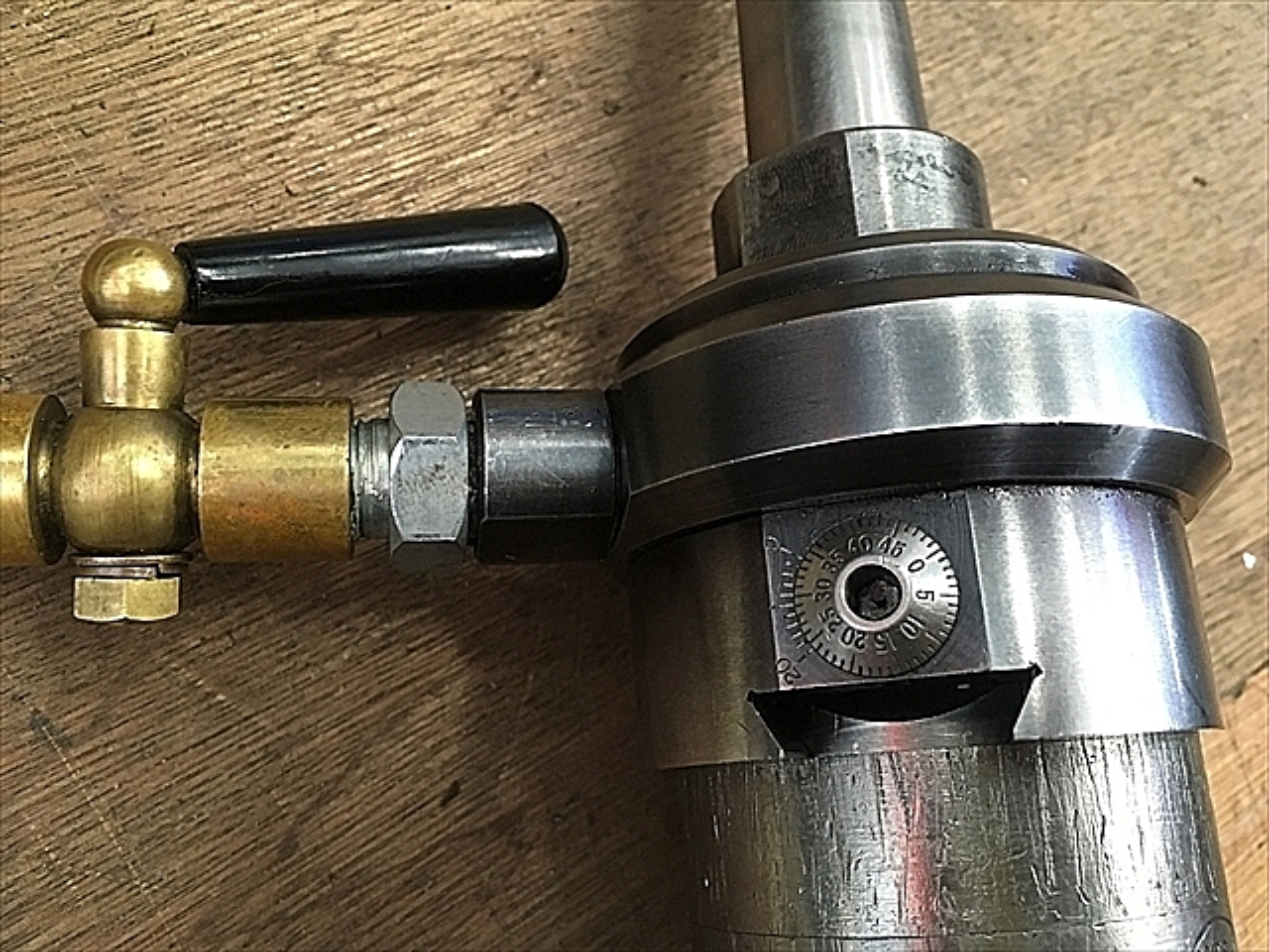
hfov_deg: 61.7
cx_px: 634
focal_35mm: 29
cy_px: 476
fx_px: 1063
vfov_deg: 48.2
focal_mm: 4.15
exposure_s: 1/24
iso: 200
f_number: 2.2
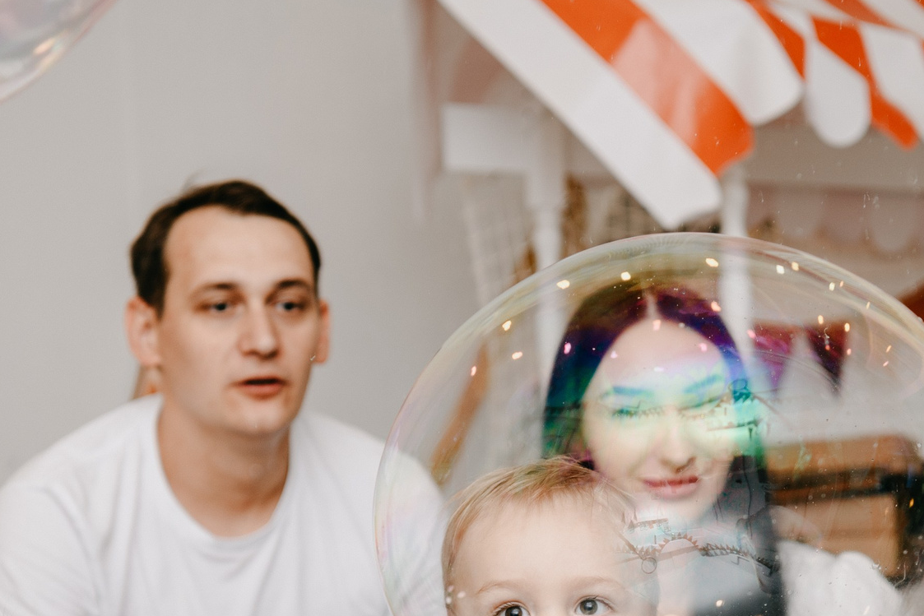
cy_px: 688
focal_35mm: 114
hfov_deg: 17.9
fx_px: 2926
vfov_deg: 11.8
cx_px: 578
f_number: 3.5
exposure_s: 1/160
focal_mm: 50
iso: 160
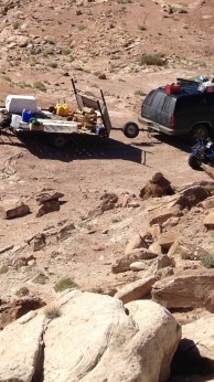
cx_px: -141
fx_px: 1143
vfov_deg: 18.4
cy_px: -17
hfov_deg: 10.2
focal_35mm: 113
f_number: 2.4
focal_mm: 4.28
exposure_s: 1/2304
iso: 50
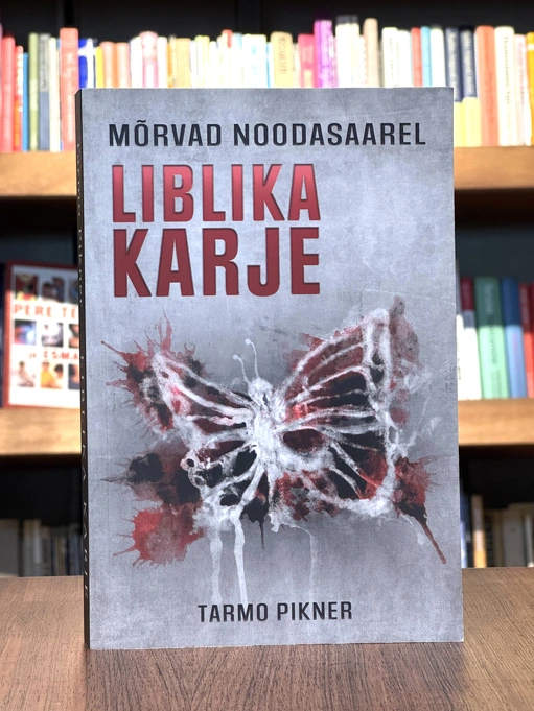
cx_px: 267
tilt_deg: -0.4
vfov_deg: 25.3
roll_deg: +0.4
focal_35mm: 77
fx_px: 1583
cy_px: 356
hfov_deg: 19.1
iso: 250
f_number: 2.8
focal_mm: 9
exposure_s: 1/81
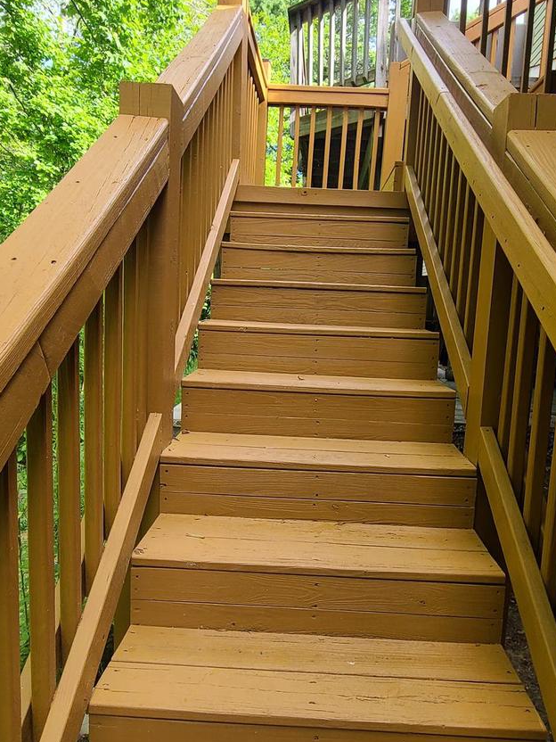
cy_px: 390
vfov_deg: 71.5
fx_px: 514
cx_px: 298
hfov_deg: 56.8
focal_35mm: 24
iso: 50
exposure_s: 1/208
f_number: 2.2
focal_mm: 2.2
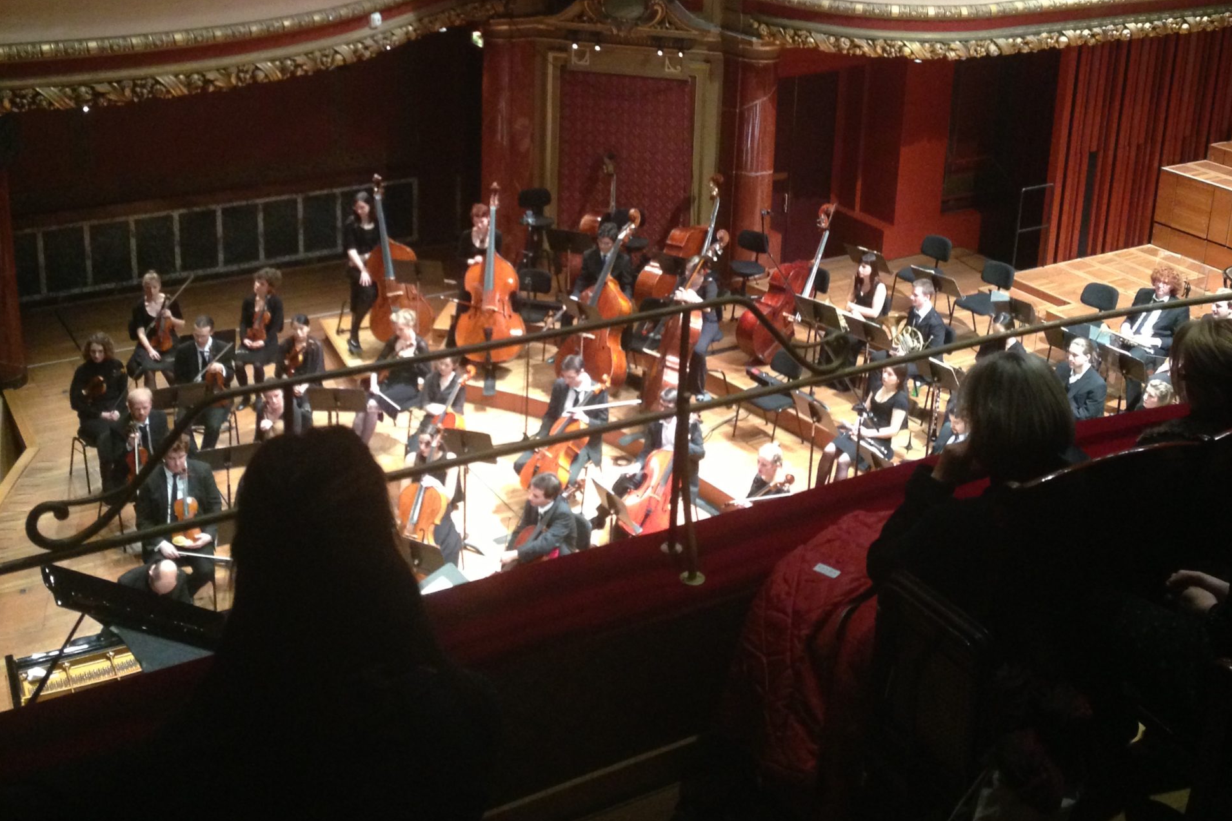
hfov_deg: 42.7
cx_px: 616
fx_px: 1574
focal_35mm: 46
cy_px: 167
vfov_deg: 28.6
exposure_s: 1/20
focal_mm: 4.13
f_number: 2.4
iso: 400
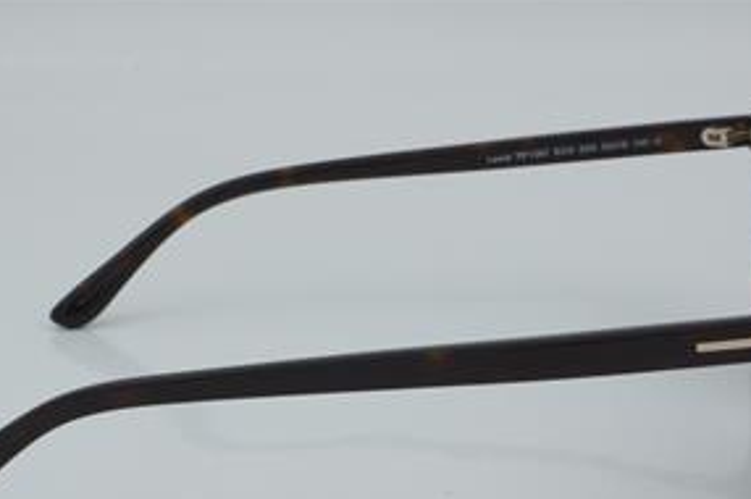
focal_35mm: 105
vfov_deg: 13.0
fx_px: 2188
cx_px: 391
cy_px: 336
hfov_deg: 19.5
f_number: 32
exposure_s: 1/4
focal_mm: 50
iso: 100
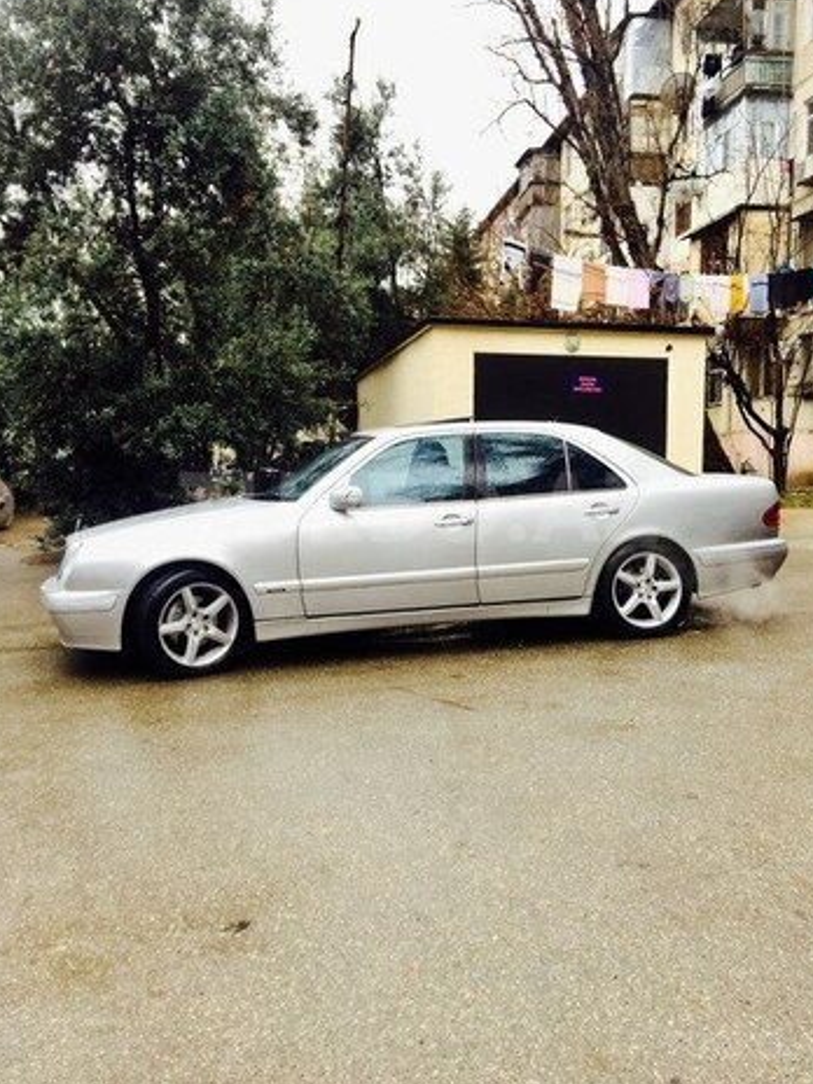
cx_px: 418
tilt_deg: -3.5
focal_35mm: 31
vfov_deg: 58.3
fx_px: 971
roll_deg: -1.0
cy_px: 507
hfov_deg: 45.4
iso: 32
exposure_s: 1/131
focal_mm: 4.15
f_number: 2.2
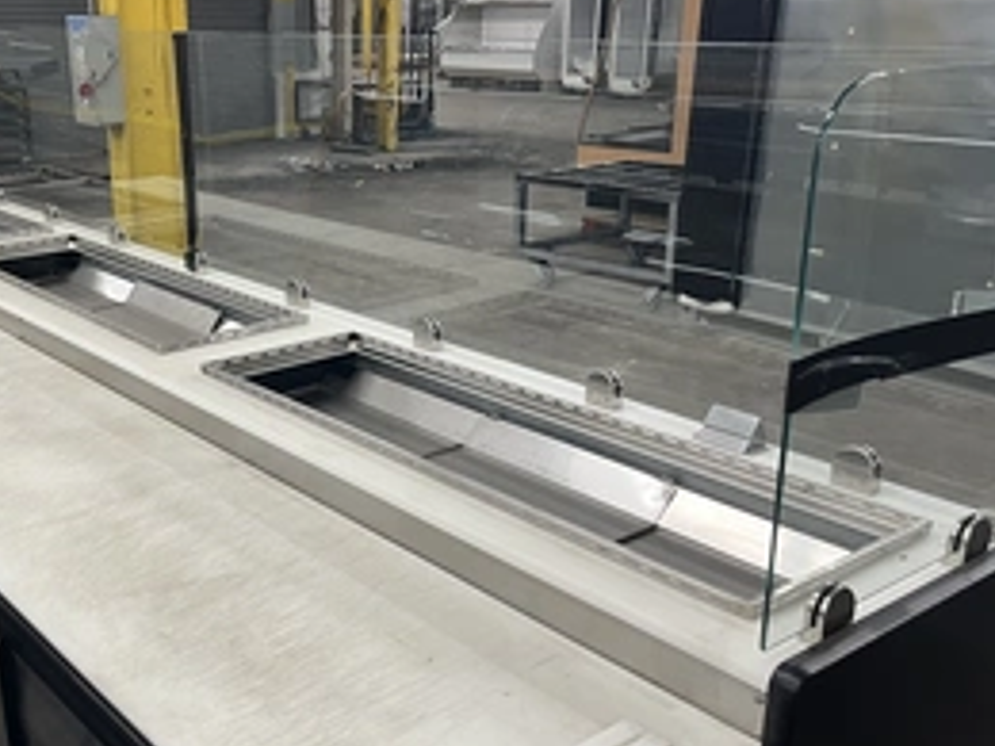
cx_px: 325
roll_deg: +1.8
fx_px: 1150
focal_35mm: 40
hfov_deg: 46.0
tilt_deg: -18.5
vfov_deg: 35.9
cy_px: 421
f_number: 1.6
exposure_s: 1/60
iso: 125
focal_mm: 5.1
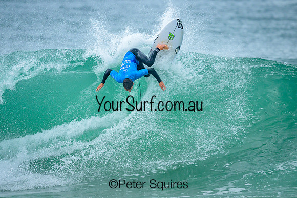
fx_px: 8321
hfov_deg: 2.0
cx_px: 141
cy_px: 96
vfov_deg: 1.4
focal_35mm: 1008
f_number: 6.3
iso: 450
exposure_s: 1/2000
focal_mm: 800
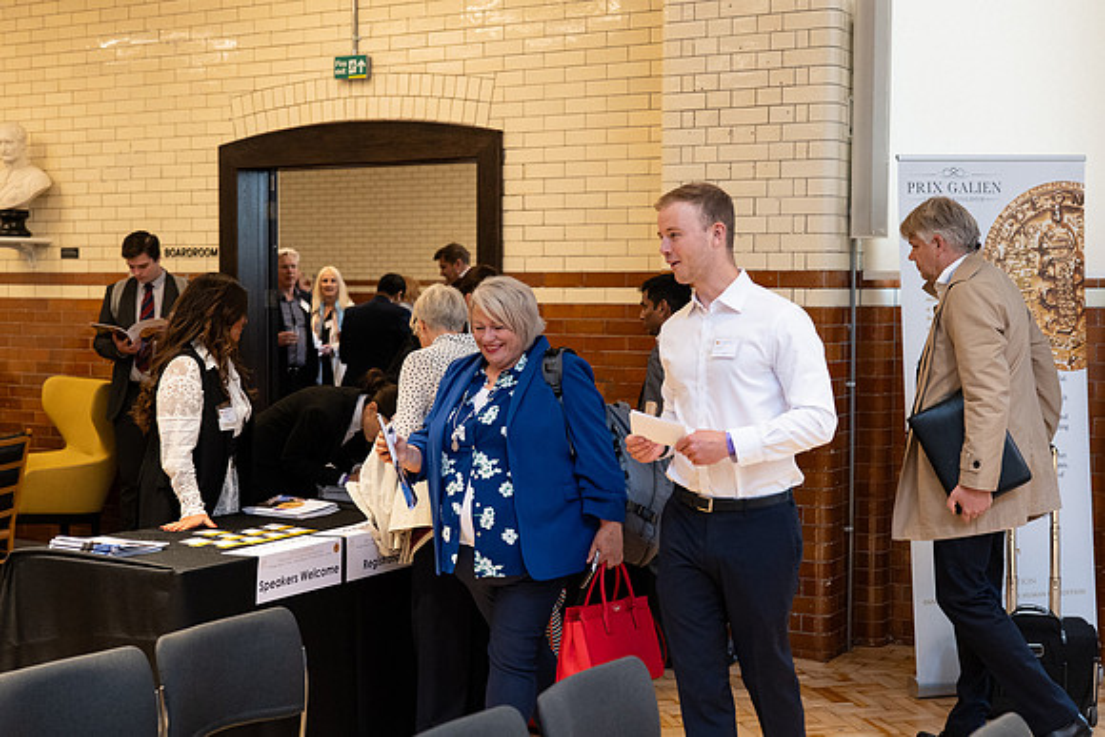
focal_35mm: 52
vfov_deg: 25.8
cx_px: 552
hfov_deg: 37.9
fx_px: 1607
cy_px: 368
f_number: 3.2
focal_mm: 50
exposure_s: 1/250
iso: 2500
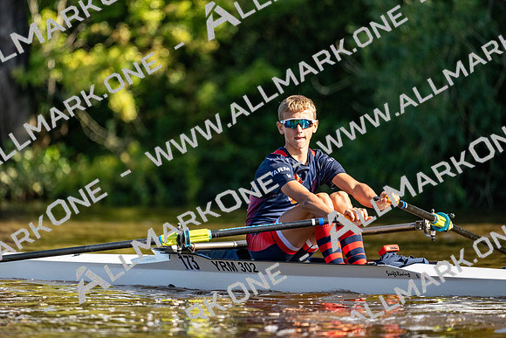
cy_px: 169
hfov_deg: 5.2
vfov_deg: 3.4
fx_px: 5623
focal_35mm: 400
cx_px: 253
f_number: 4.5
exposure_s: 1/3200
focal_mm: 400
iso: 1400
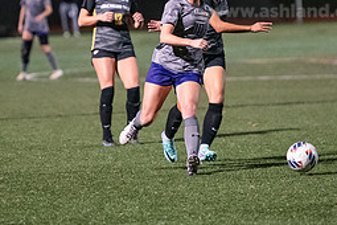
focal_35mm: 421
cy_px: 39
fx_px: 3941
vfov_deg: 3.3
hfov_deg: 4.9
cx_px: 149
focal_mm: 185
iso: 8000
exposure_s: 1/1000
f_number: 2.8
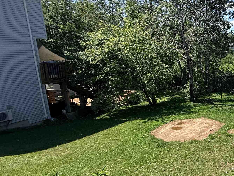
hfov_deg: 44.7
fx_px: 216
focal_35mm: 32
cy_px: 84
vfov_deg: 44.1
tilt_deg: -7.9
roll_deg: +0.9
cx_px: 251
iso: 50
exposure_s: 1/1464
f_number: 2.2
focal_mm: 2.22
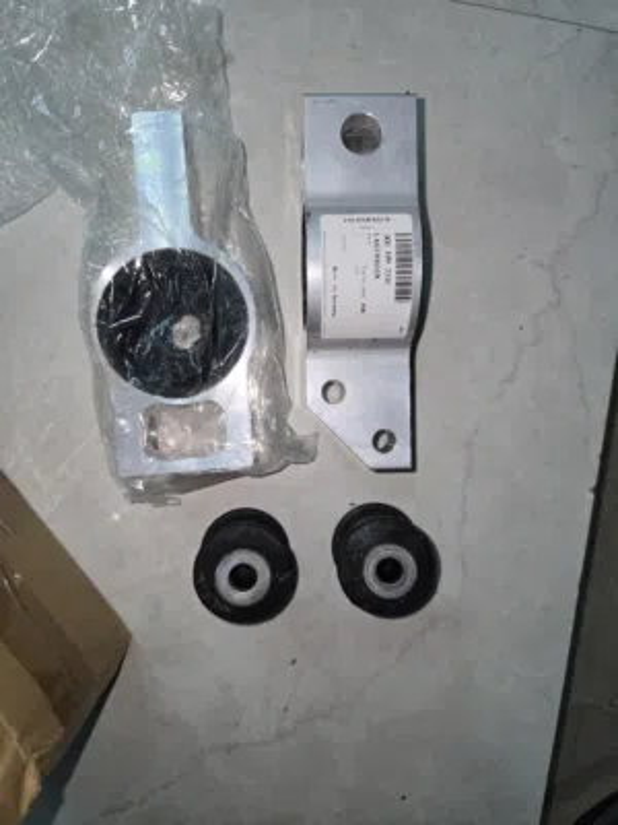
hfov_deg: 58.9
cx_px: 309
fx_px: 547
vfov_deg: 73.9
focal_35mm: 23
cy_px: 412
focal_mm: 6.3
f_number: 1.7
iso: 100
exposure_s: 1/50
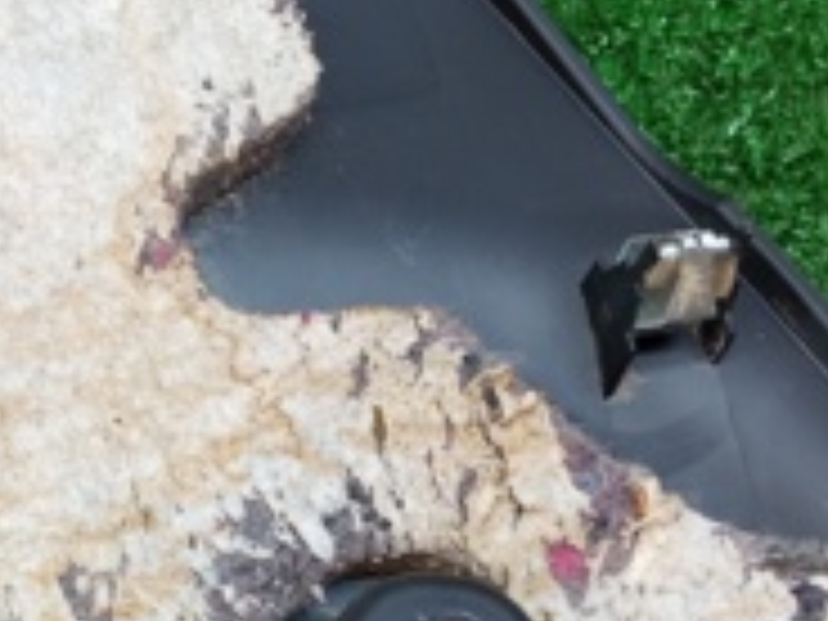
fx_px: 2248
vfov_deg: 15.7
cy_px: 403
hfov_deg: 20.3
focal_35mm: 94
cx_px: 14
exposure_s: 1/33.3
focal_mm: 3.79
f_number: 2.2
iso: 139
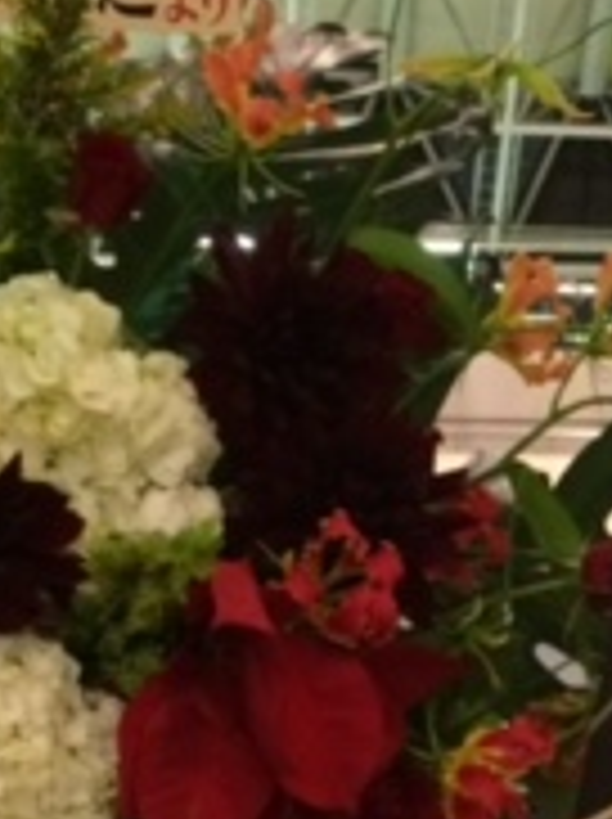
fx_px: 2410
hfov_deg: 14.1
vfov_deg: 18.9
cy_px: 747
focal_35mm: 102
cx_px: 688
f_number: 2.2
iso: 250
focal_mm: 4.15
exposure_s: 1/20
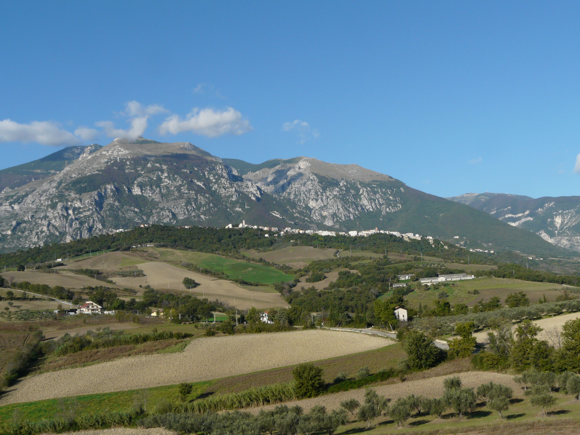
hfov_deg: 45.8
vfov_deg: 35.1
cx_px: 294
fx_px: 687
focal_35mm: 41
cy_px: 225
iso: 100
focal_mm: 6.4
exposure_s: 1/400
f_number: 5.6
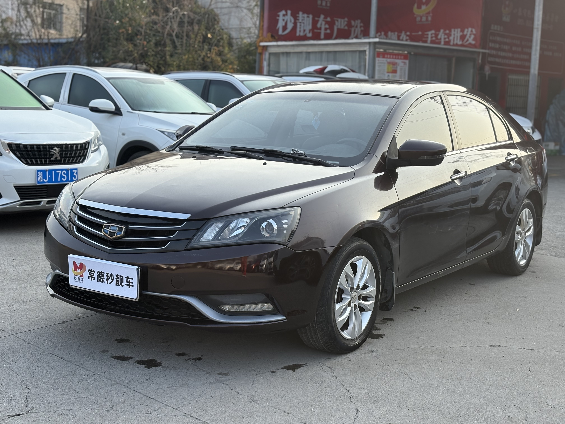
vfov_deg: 28.0
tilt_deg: -8.9
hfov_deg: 36.8
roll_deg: -1.9
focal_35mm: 52
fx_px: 849
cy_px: 212
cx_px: 282
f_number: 1.6
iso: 32
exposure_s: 1/933
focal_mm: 5.96
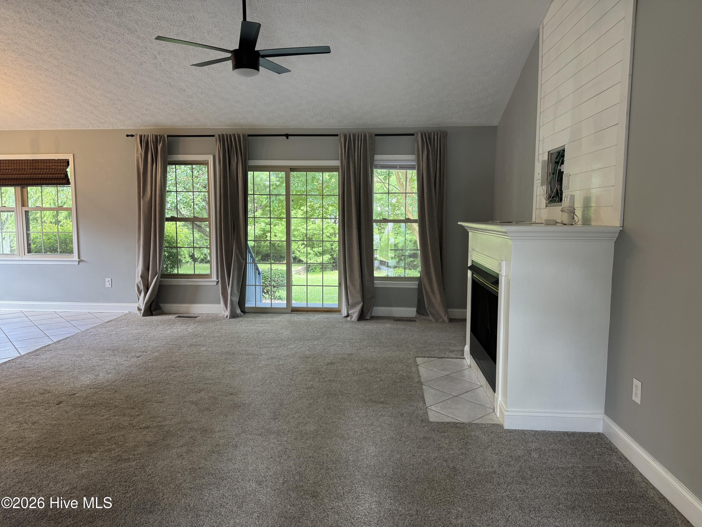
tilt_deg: -5.3
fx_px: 487
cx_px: 351
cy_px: 264
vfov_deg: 56.8
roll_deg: -0.2
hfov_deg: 71.6
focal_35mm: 24
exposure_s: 1/60
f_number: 1.78
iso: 125
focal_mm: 6.76
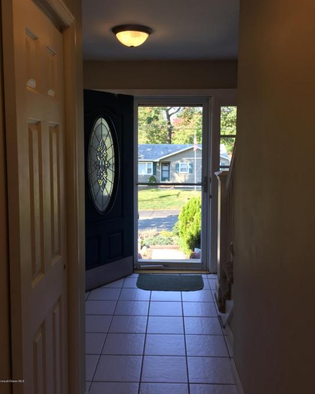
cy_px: 172
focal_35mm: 32
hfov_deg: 45.8
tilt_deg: -3.5
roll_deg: -0.4
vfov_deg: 55.5
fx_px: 373
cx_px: 153
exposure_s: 1/120
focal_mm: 4.15
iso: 32
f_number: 2.2
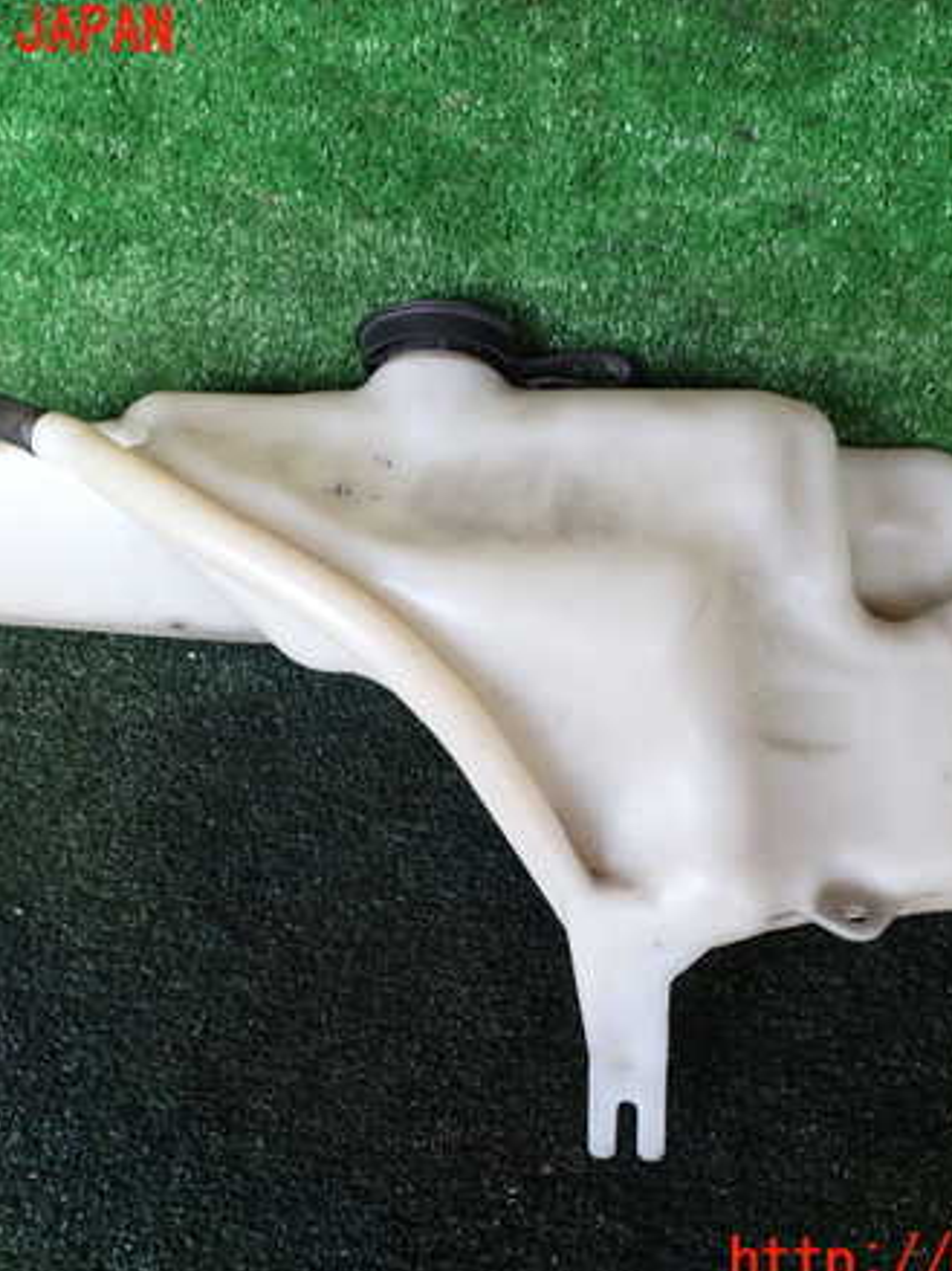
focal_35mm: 41
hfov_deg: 35.1
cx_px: 515
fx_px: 1504
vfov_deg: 45.8
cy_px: 649
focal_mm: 5.4
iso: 100
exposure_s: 1/60
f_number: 3.2
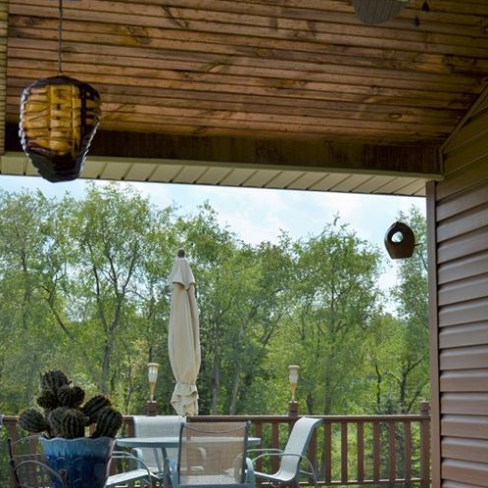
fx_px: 813
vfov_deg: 32.7
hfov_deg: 33.4
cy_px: 374
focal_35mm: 51
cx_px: 242
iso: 100
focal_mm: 26
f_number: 8
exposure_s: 1/250
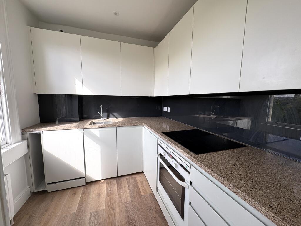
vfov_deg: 85.7
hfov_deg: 102.1
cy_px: 113
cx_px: 150
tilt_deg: -5.6
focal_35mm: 14
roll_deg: -0.3
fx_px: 122
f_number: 2.2
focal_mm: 2.22
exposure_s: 1/175
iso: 40
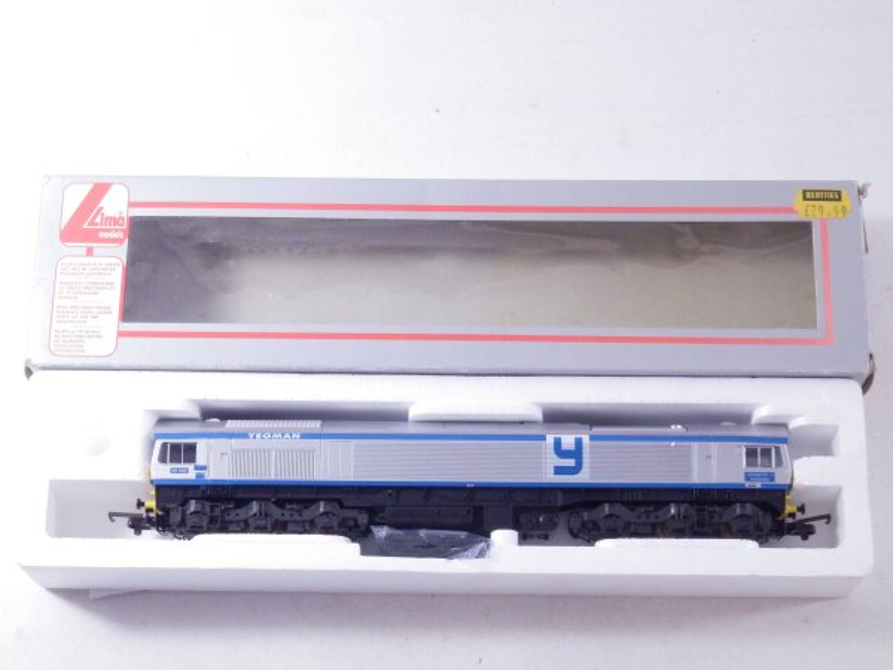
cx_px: 446
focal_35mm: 66
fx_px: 1703
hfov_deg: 29.4
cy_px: 335
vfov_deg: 22.3
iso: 800
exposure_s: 1/160
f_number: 4.4
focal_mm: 11.9
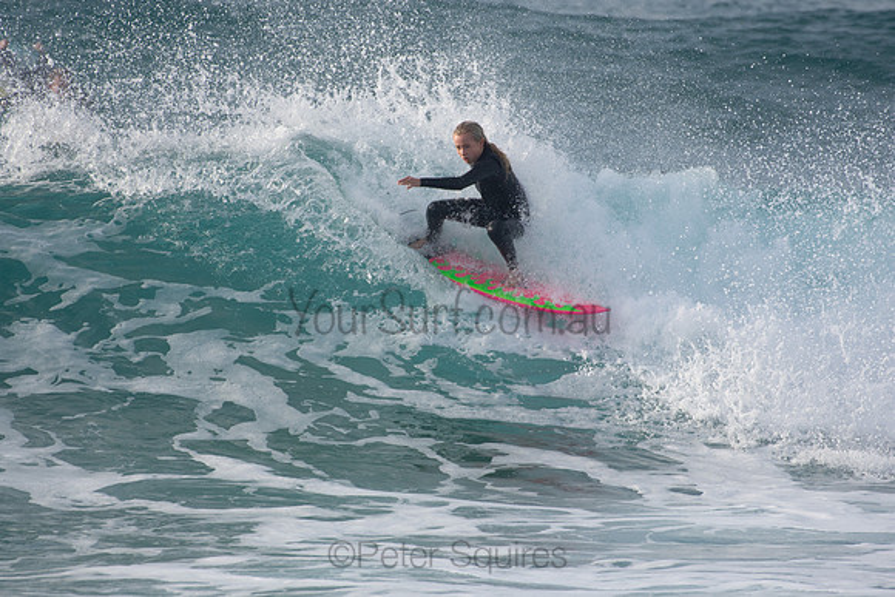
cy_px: 298
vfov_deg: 1.8
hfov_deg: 2.7
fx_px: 18649
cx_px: 448
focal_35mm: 750
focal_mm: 500
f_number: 5.6
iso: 450
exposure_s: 1/2000
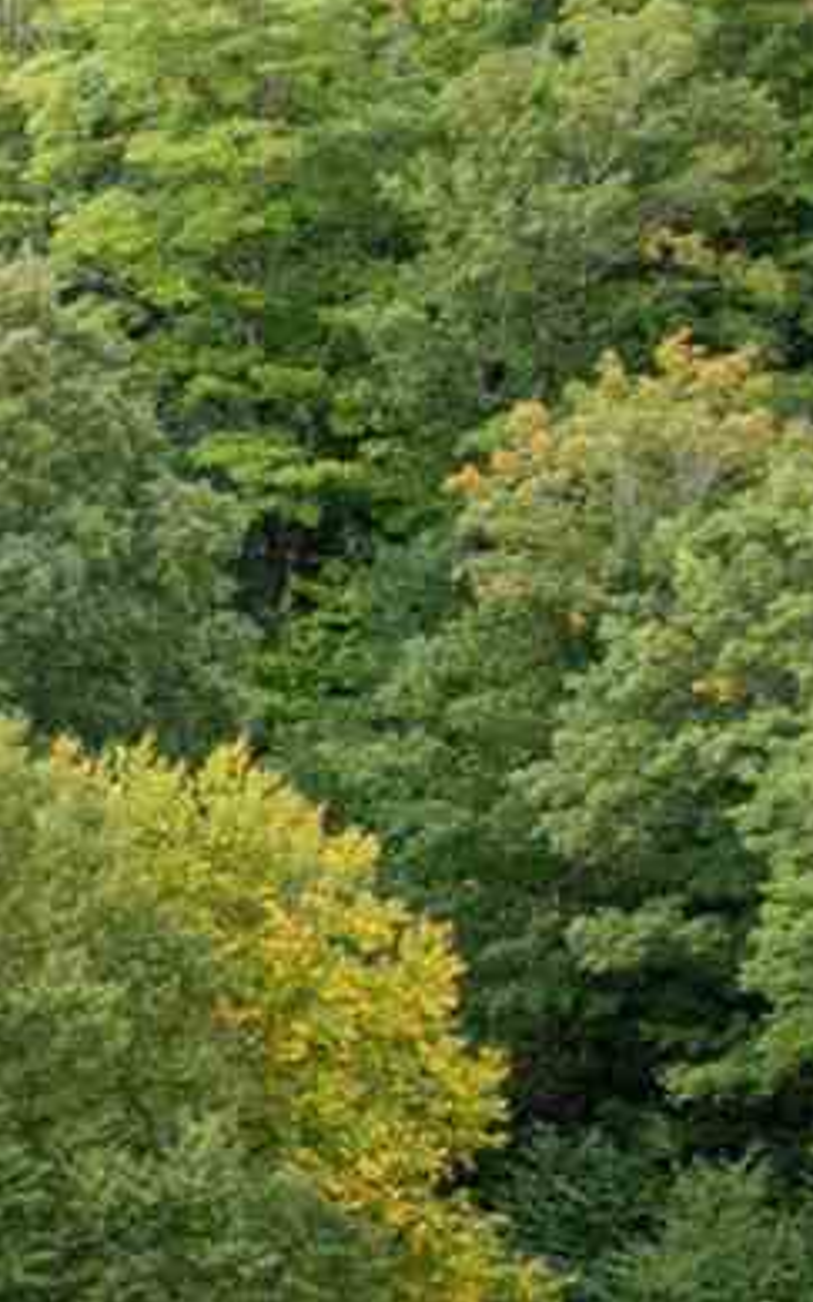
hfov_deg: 5.7
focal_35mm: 201
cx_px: -2305
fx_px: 7128
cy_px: 1677
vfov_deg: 10.2
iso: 140
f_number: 2.8
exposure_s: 1/15
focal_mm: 12.29
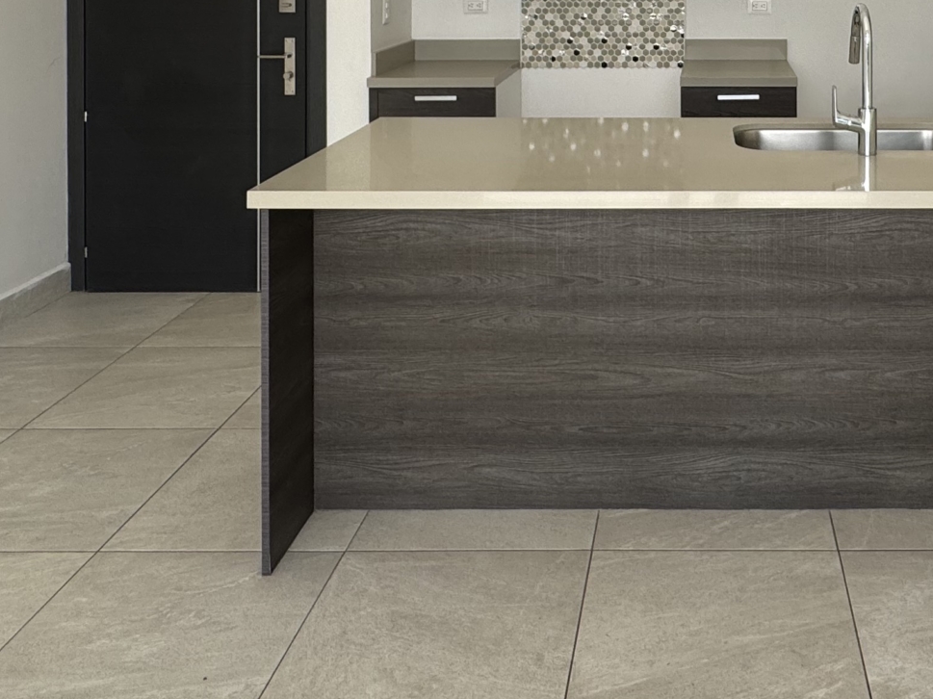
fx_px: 997
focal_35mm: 37
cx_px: 712
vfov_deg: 34.0
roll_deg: +0.1
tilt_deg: -1.2
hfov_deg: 48.0
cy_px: -51
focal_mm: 2.22
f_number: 2.2
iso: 50
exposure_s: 1/573
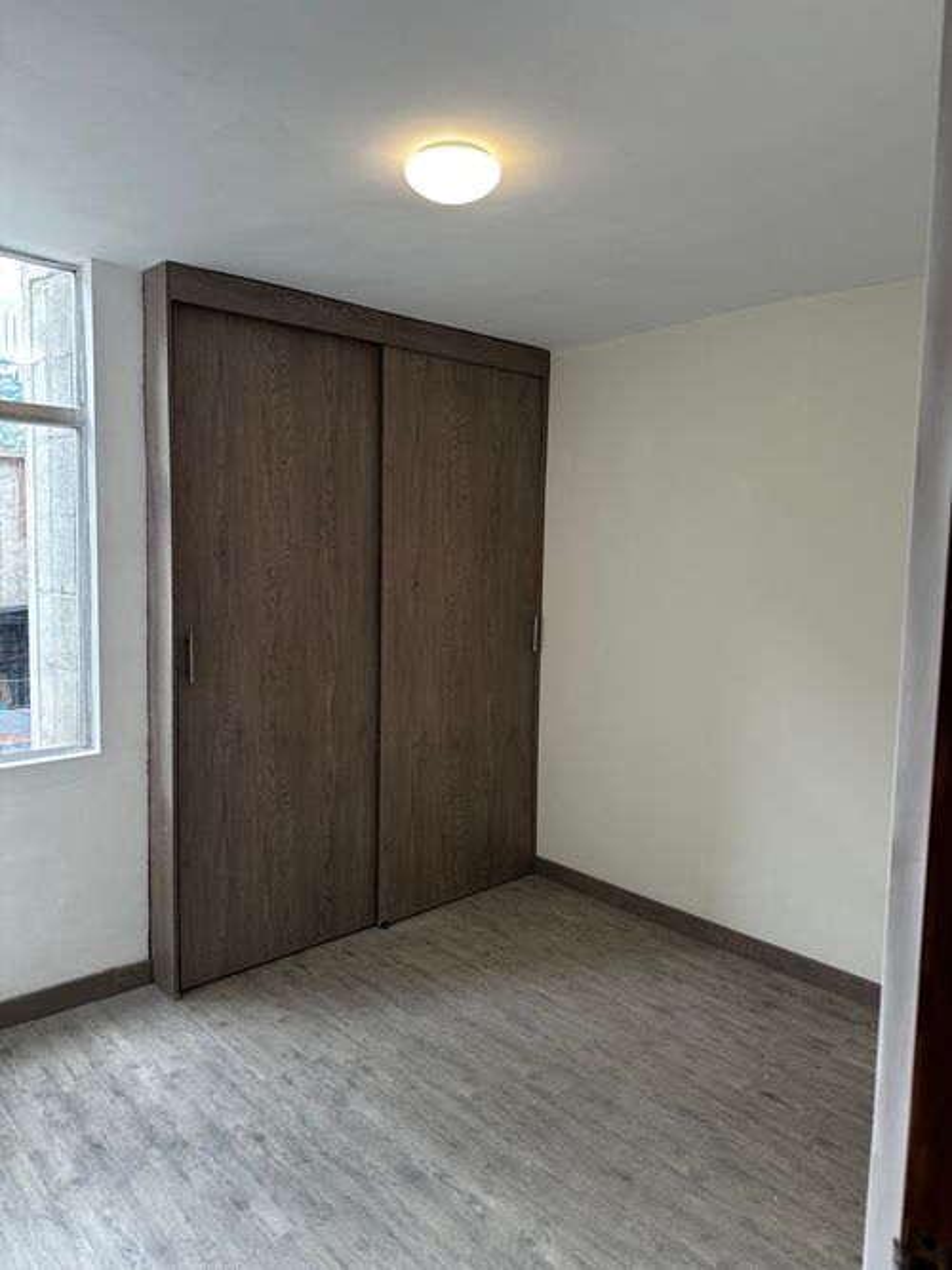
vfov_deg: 71.6
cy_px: 635
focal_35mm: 24
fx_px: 880
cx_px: 476
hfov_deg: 56.8
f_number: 1.78
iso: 80
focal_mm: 6.86
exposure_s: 1/120
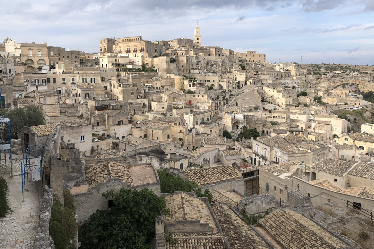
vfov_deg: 43.5
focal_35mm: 30
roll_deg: +0.8
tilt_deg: -7.3
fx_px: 312
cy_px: 110
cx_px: 184
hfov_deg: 61.9
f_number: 1.8
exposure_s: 1/796
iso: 20
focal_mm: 4
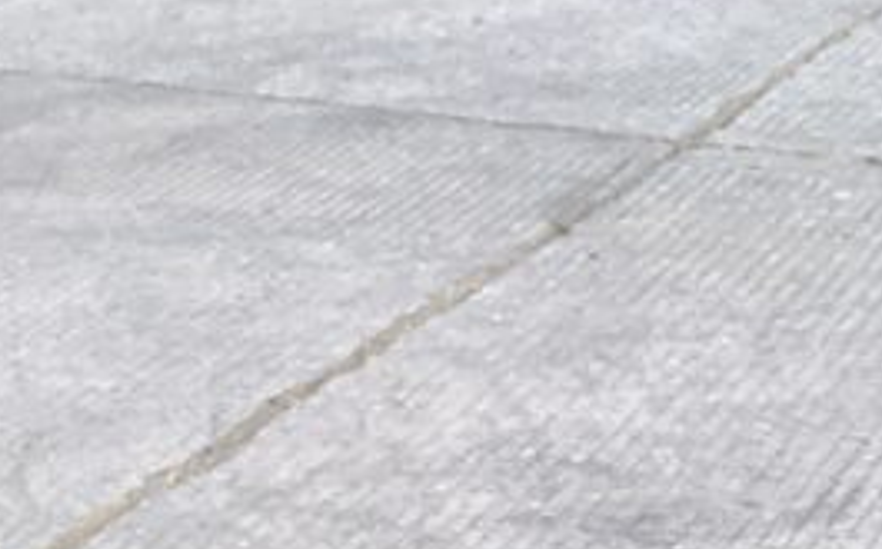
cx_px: -582
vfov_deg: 10.2
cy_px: 1075
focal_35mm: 119
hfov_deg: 15.6
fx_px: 2857
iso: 16
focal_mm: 3
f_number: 1.8
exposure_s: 1/504
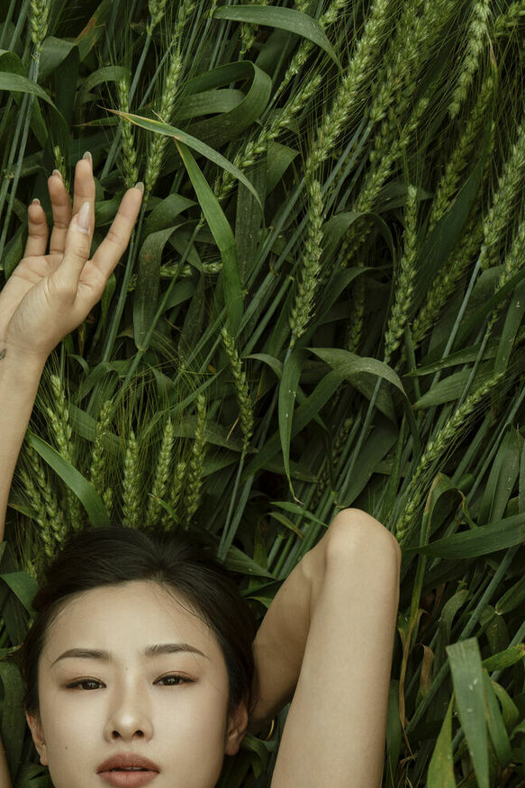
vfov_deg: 30.8
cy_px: 677
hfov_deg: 21.4
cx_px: 128
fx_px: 1379
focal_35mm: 63
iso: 50
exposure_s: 1/250
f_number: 4
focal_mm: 35
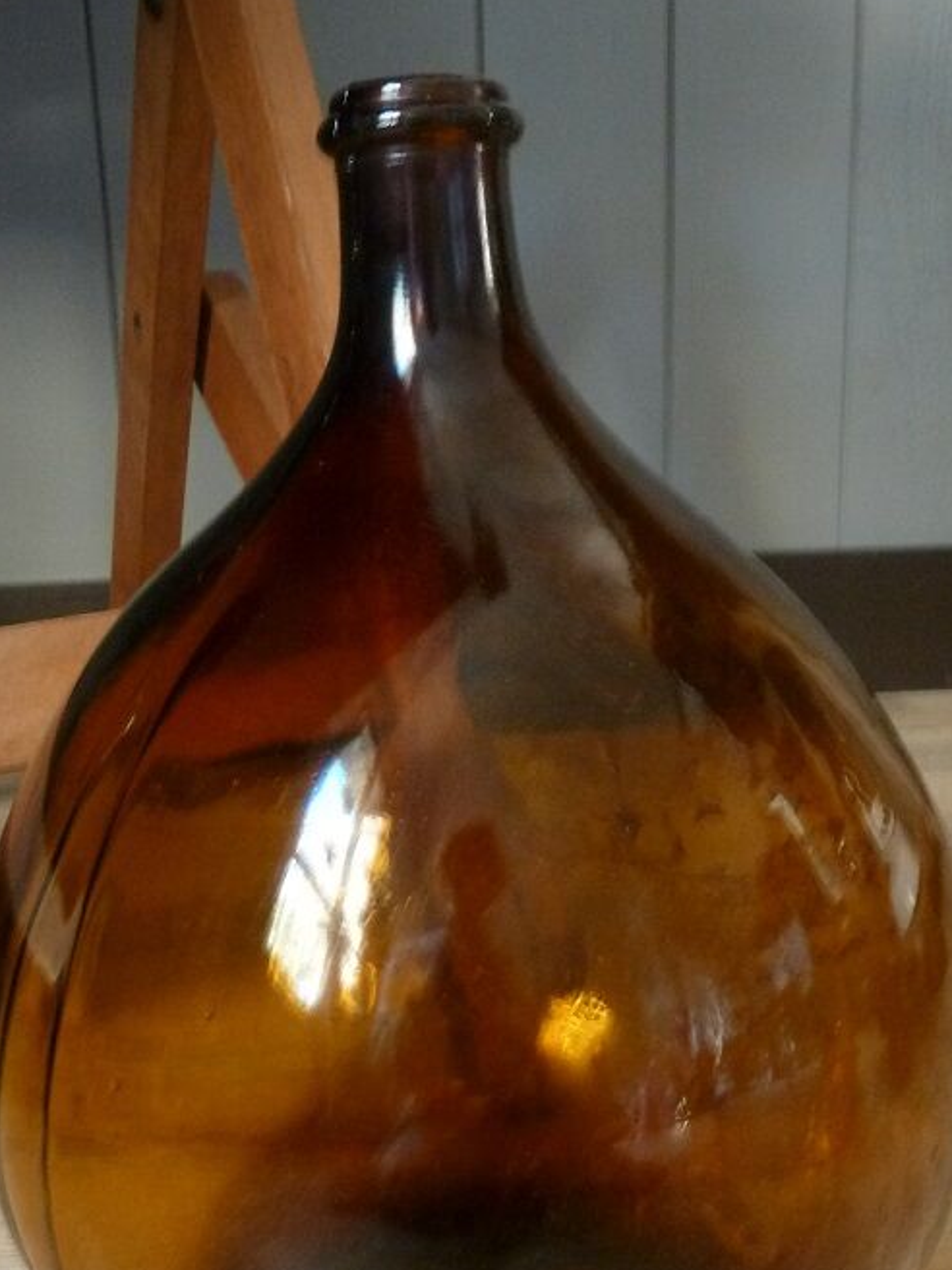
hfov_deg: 36.8
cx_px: 443
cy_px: 726
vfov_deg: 47.7
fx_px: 1430
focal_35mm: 39
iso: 400
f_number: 3.3
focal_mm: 4.1
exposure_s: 1/4
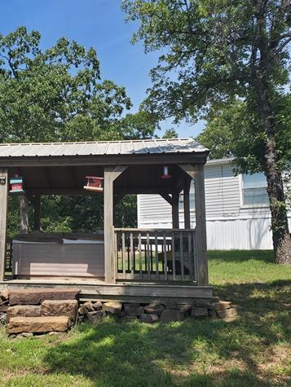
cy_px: 195
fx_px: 392
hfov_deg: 39.4
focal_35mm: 35
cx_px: 65
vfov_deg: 52.6
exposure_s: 1/1013
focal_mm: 4.3
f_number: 2.4
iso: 50
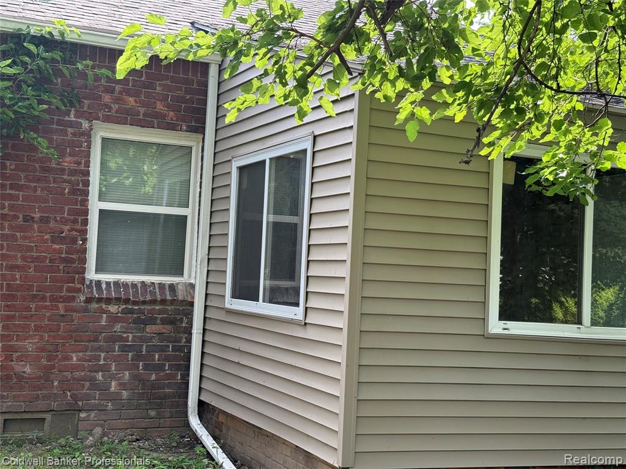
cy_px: 234
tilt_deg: +1.7
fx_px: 868
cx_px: 313
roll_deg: -2.1
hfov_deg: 39.7
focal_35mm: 48
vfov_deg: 30.3
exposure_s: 1/429
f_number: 1.78
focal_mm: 6.76
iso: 80
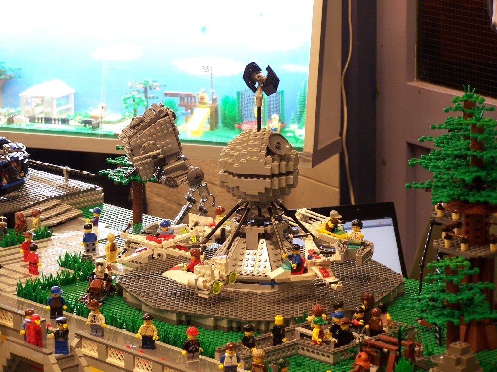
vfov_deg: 11.6
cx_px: 248
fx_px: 1838
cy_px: 186
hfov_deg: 15.4
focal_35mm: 128
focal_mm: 21.2
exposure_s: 1/3
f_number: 3.2
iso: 80
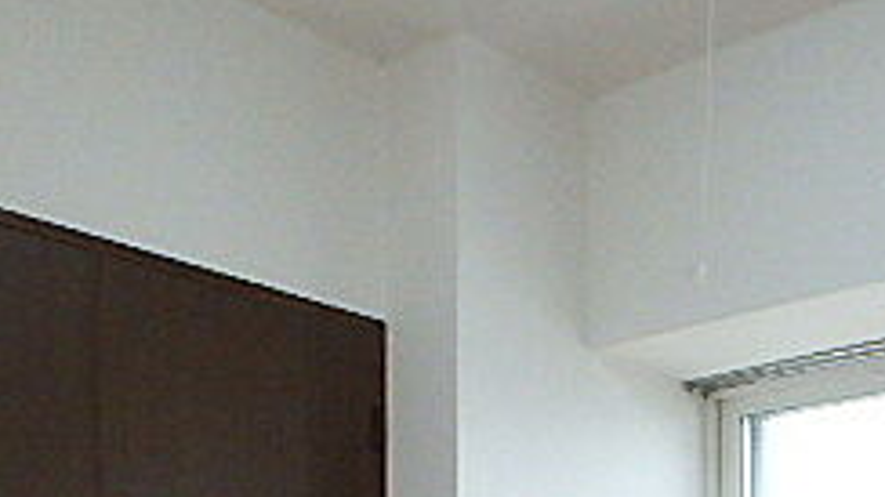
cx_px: 751
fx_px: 1407
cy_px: 802
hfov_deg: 33.5
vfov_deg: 17.4
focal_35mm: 60
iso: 800
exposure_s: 1/125
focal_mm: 3.7
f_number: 3.5
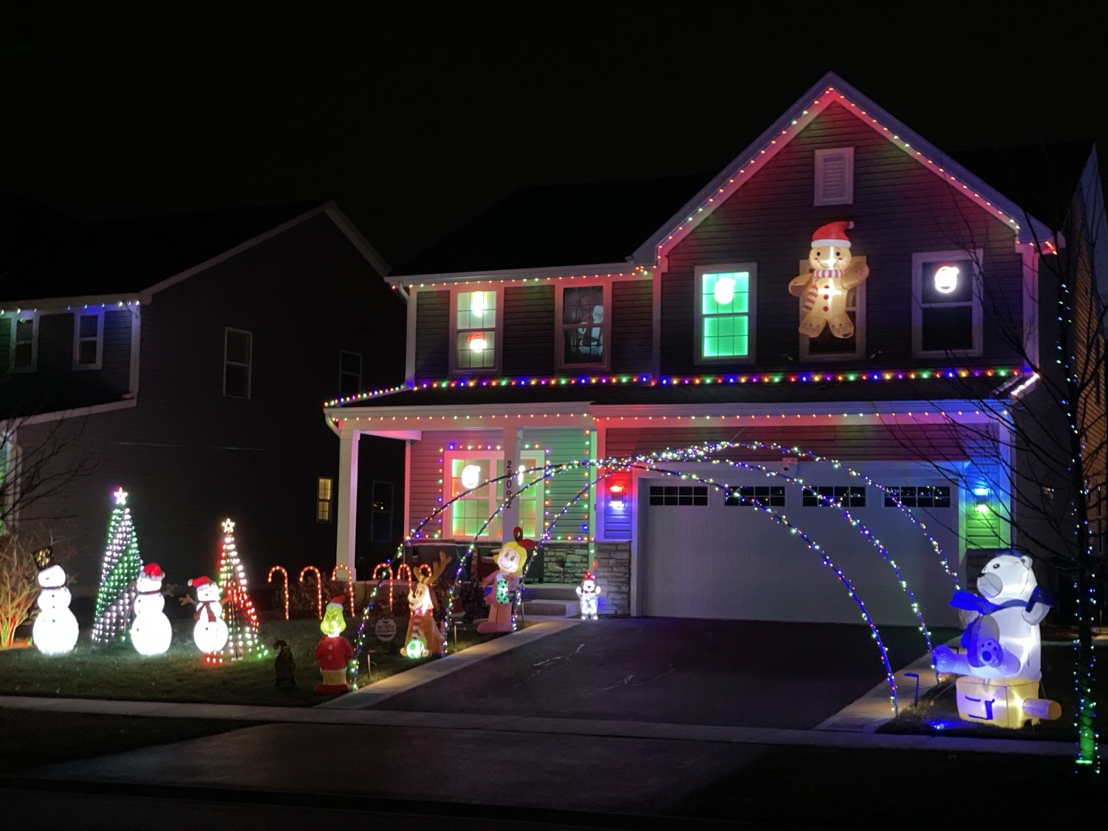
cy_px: 416
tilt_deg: +5.8
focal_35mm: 52
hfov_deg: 36.8
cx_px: 554
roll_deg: -1.0
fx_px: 1664
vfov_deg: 28.0
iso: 500
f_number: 2
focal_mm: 6
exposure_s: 1/15
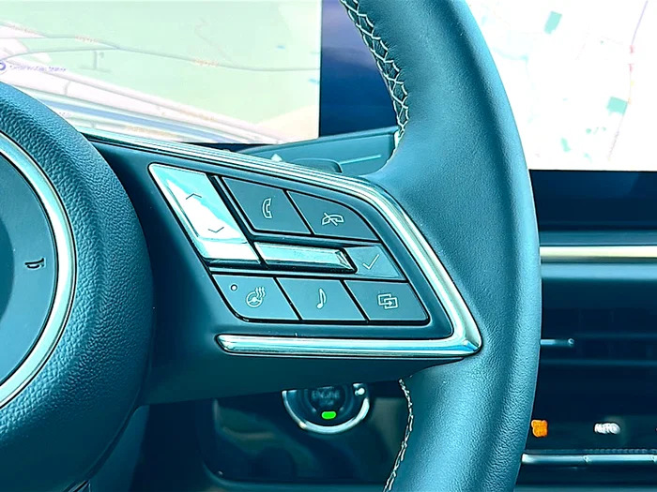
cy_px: 246
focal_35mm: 45
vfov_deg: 32.2
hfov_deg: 42.1
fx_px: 854
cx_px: 328
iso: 64
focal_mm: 6.86
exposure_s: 1/195
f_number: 1.78
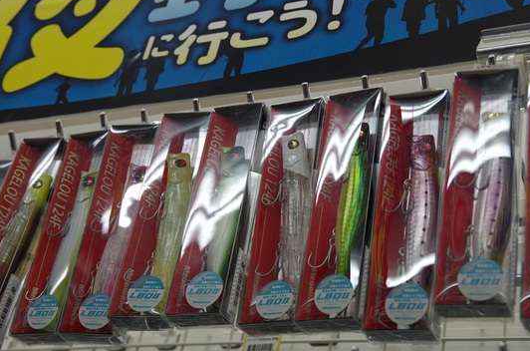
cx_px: 287
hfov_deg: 31.0
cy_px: 180
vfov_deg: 20.8
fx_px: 955
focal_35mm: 65
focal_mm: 36
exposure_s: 1/80
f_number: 6.3
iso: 400
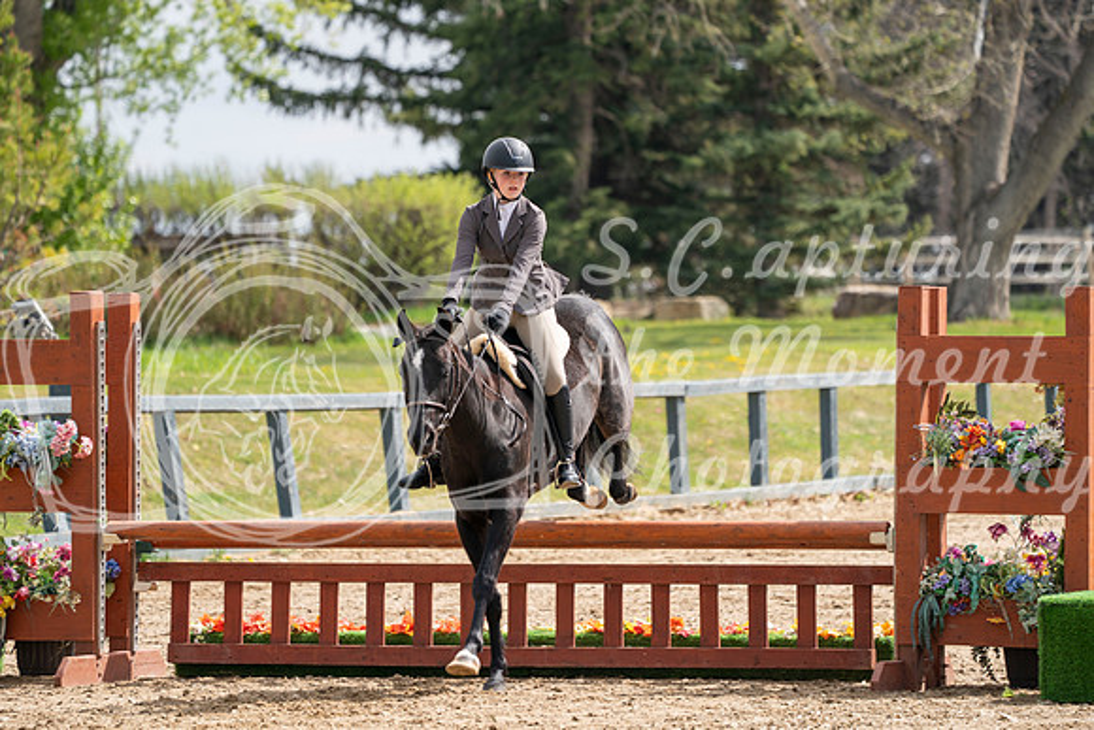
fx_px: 8662
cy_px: 365
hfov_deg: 7.2
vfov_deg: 4.8
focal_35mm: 285
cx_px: 547
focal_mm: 285
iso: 100
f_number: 5.6
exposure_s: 1/320
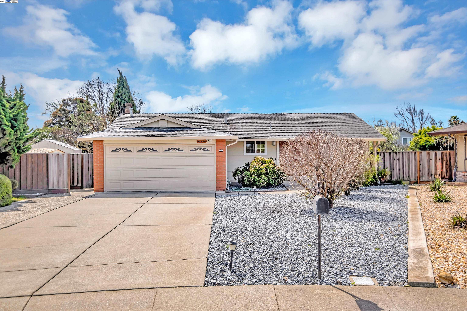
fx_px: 428
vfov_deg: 40.0
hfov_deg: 57.2
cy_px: 156
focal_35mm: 33
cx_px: 234
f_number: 8
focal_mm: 21.9
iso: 160
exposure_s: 1/420
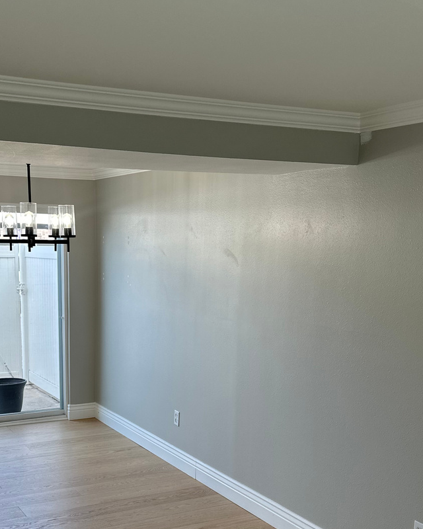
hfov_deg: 33.2
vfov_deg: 40.4
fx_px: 704
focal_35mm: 45
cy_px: 374
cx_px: 150
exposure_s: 1/228
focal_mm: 6.86
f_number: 1.78
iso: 80
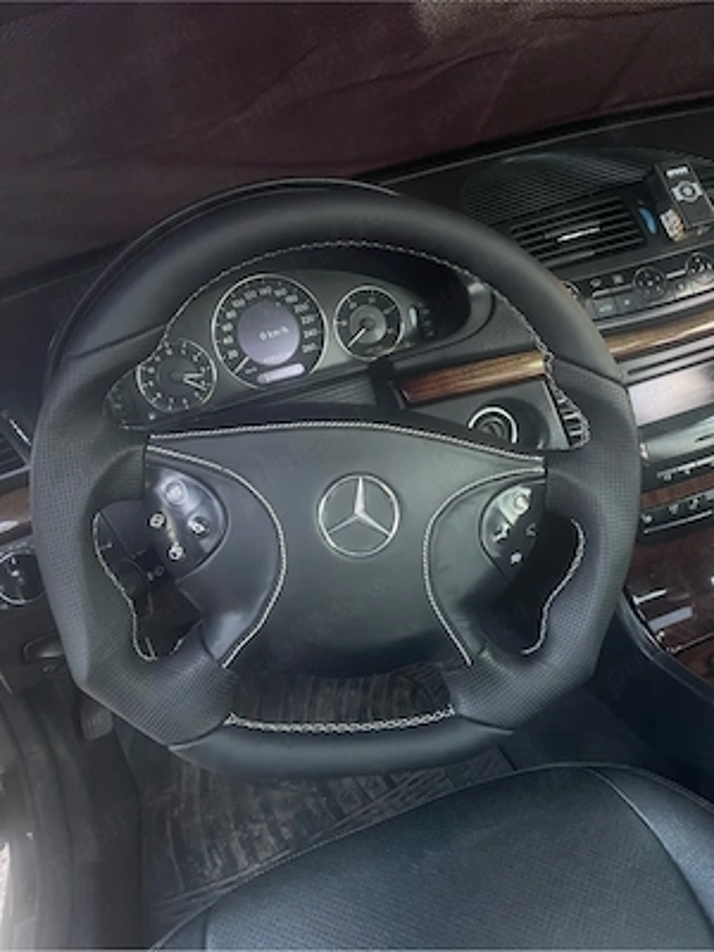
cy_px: 476
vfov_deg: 69.4
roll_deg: +10.7
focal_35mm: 25
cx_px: 357
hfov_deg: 54.9
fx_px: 688
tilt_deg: -26.3
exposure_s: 1/30
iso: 800
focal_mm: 5.1
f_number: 1.6
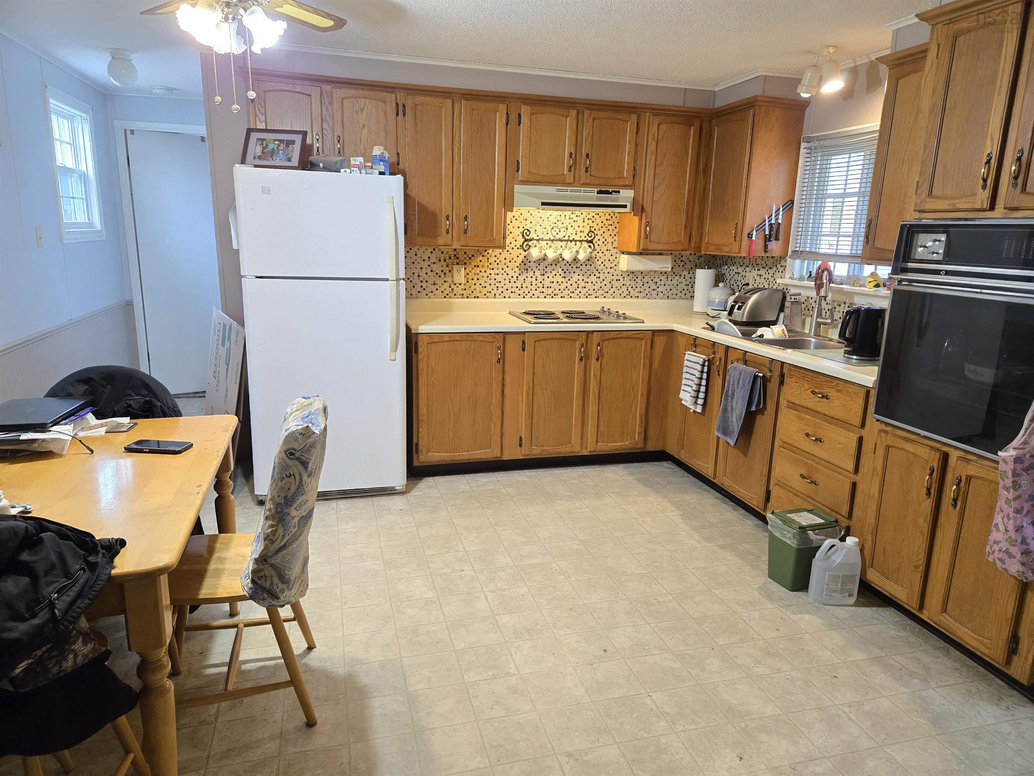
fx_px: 687
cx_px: 517
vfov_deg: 58.9
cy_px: 388
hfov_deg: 73.9
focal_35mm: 23
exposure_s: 1/60
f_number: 1.8
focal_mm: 5.4
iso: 800
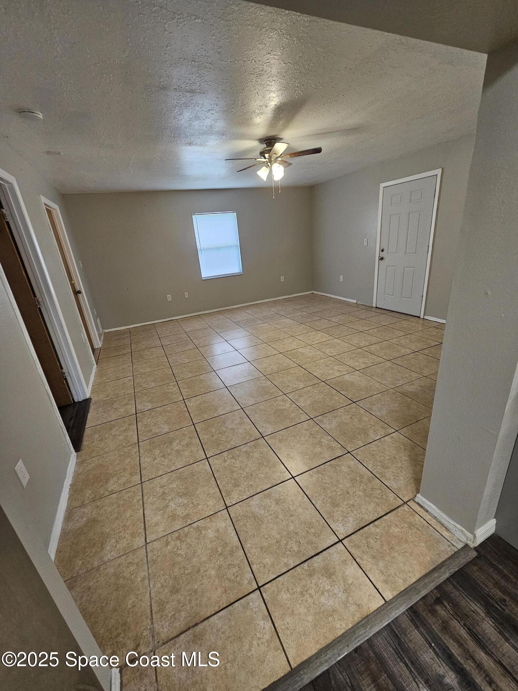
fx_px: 259
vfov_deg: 106.2
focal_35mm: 13
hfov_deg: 89.9
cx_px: 259
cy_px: 346
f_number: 2.2
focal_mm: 2.2
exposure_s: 1/60
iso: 250
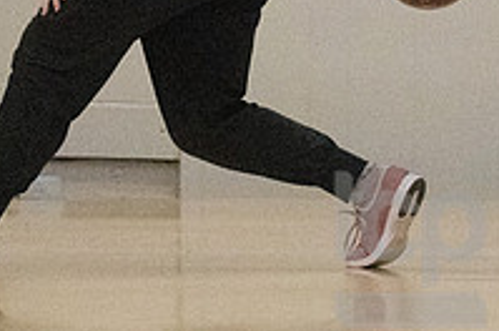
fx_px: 8165
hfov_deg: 3.5
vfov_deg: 2.3
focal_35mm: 590
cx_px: 55
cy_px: -90
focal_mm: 135
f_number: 4
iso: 10000
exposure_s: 1/1250
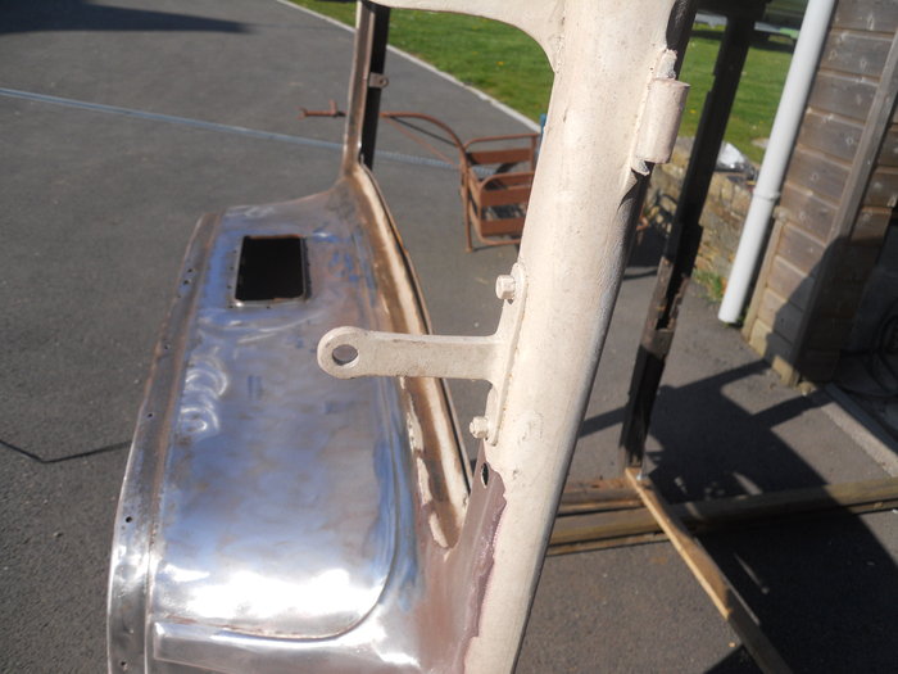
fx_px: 726
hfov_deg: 63.4
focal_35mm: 28
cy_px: 337
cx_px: 449
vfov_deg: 49.7
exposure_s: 1/320
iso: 80
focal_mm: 5
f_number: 5.4
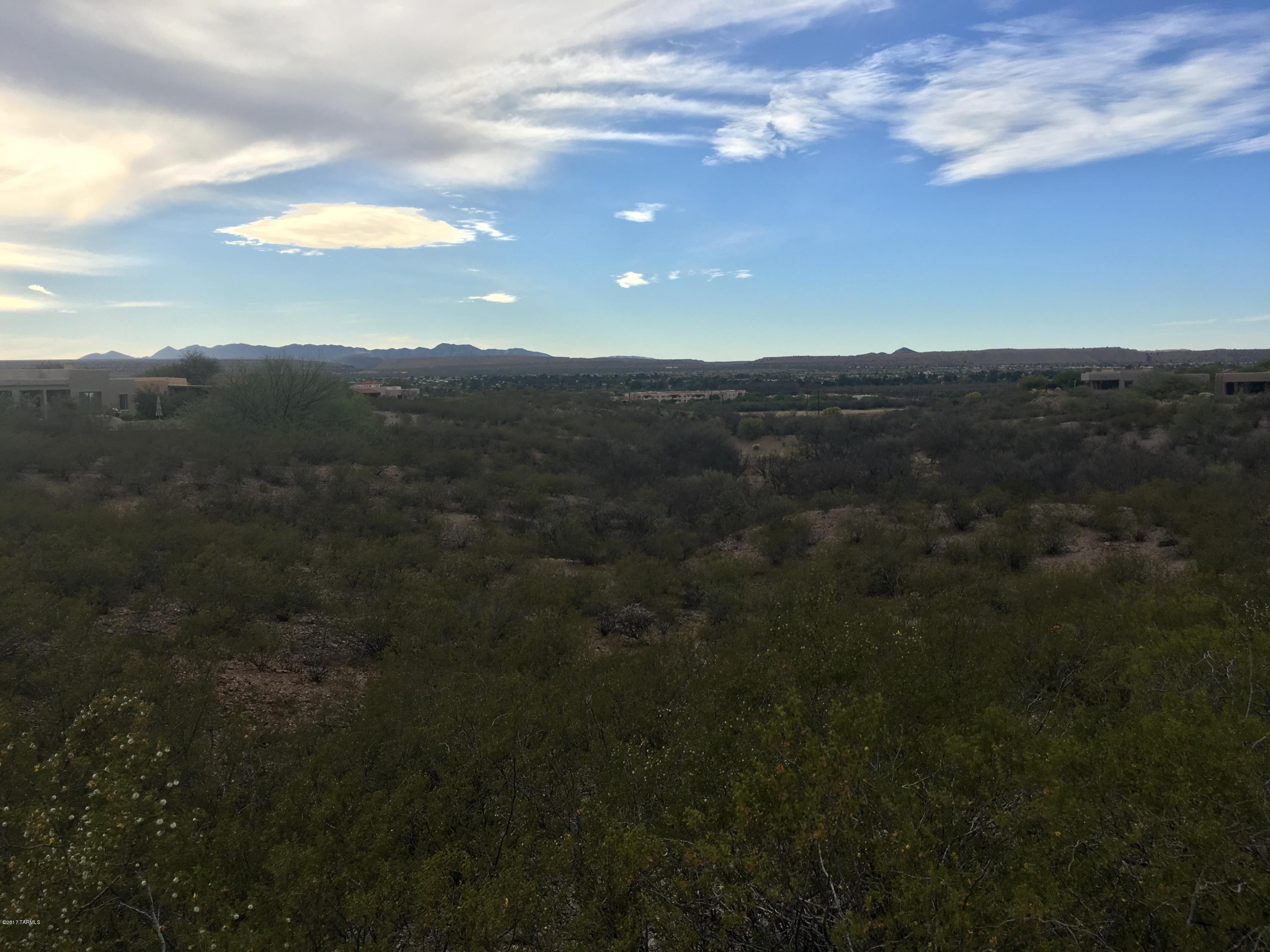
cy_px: 476
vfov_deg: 48.2
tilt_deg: -4.4
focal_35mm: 29
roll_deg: +1.7
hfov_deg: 61.7
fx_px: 1064
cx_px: 635
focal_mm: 4.15
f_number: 2.2
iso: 25
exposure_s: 1/1425
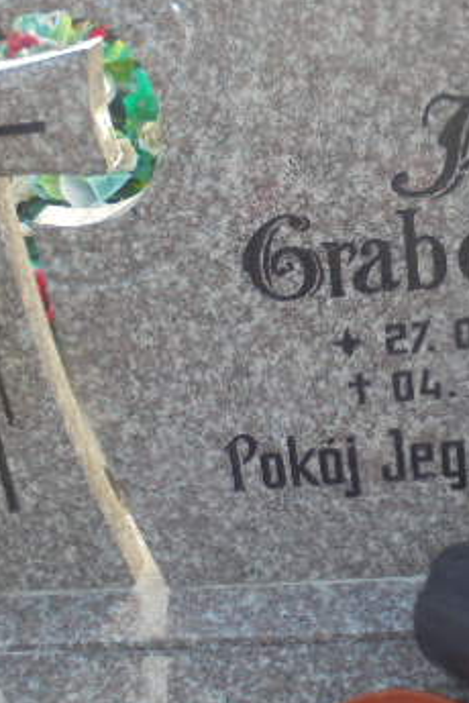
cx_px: 283
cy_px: 220
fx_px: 1094
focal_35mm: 56
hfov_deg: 24.1
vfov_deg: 35.2
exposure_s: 1/160
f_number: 3.7
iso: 100
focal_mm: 5.3
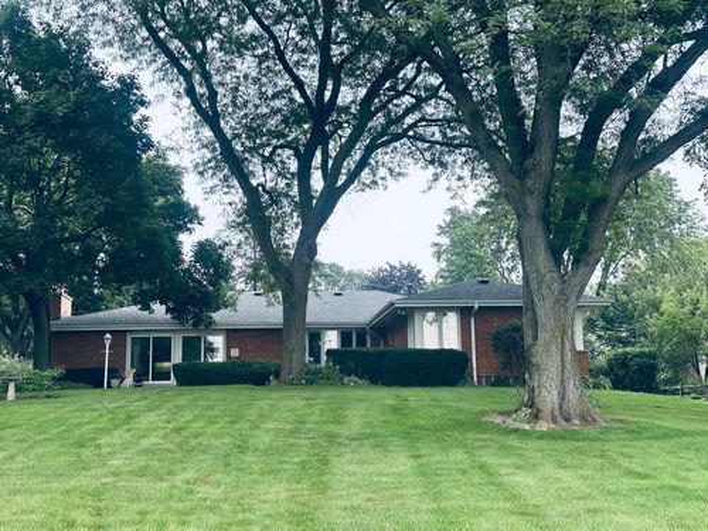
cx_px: 354
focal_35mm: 48
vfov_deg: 30.3
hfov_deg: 39.7
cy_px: 266
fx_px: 982
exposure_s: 1/426
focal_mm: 6.86
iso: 64
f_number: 1.78
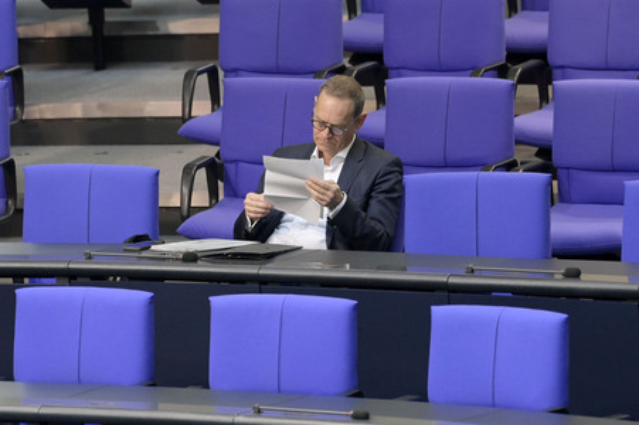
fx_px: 4789
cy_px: 212
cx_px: 320
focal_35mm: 270
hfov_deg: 7.6
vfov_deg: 5.1
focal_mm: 270
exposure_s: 1/320
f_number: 5.6
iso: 8000
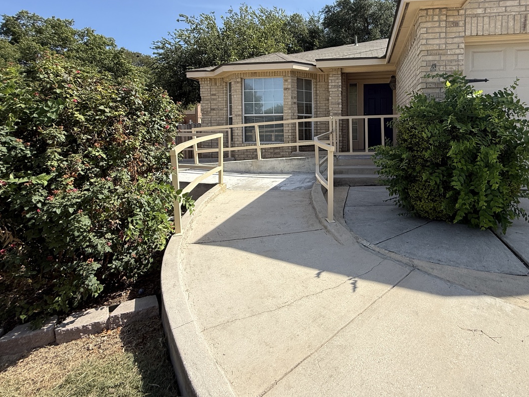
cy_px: 144
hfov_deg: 83.0
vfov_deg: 67.4
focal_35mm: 19
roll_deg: +0.5
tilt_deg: -2.2
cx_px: 332
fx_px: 290
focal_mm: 2.22
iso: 50
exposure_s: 1/1050
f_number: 2.2
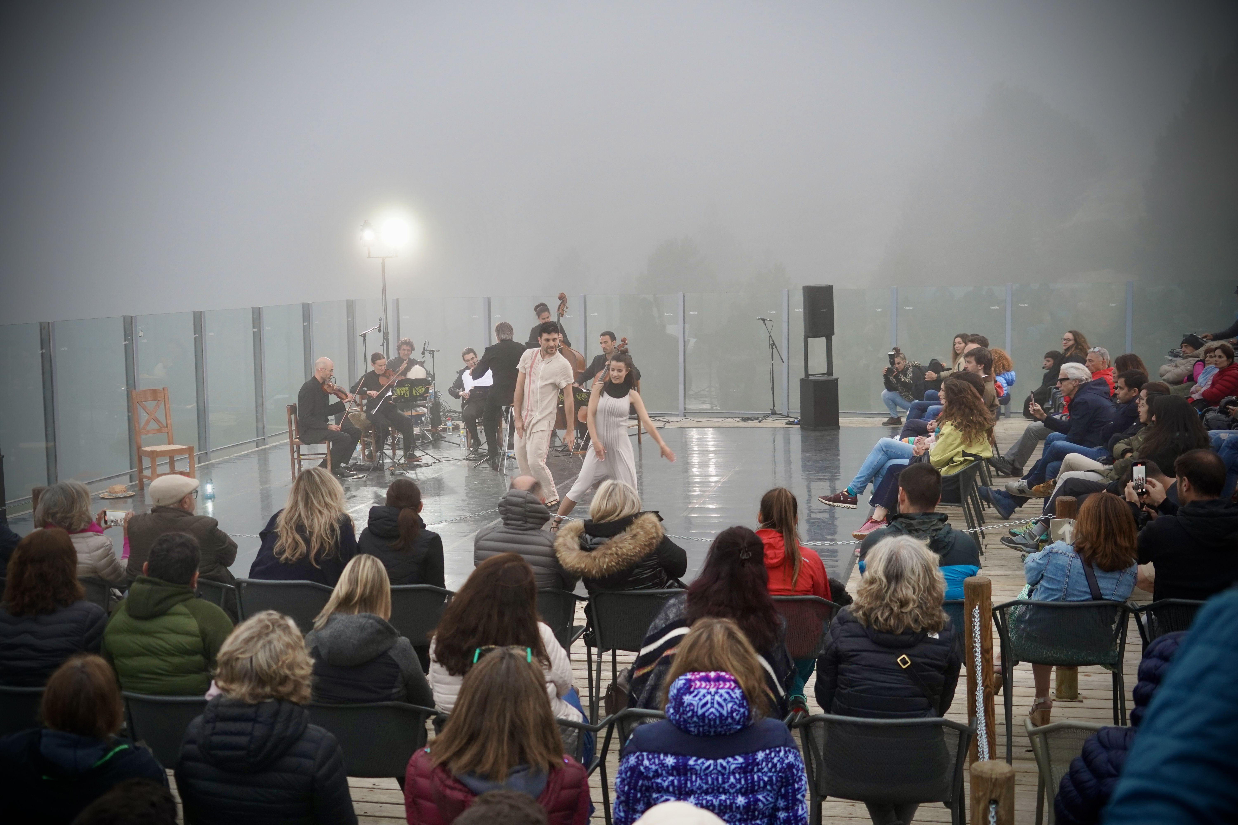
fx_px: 1375
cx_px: 619
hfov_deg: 48.5
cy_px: 412
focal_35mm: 40
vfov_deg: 33.4
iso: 1250
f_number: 4.5
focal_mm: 40
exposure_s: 1/160
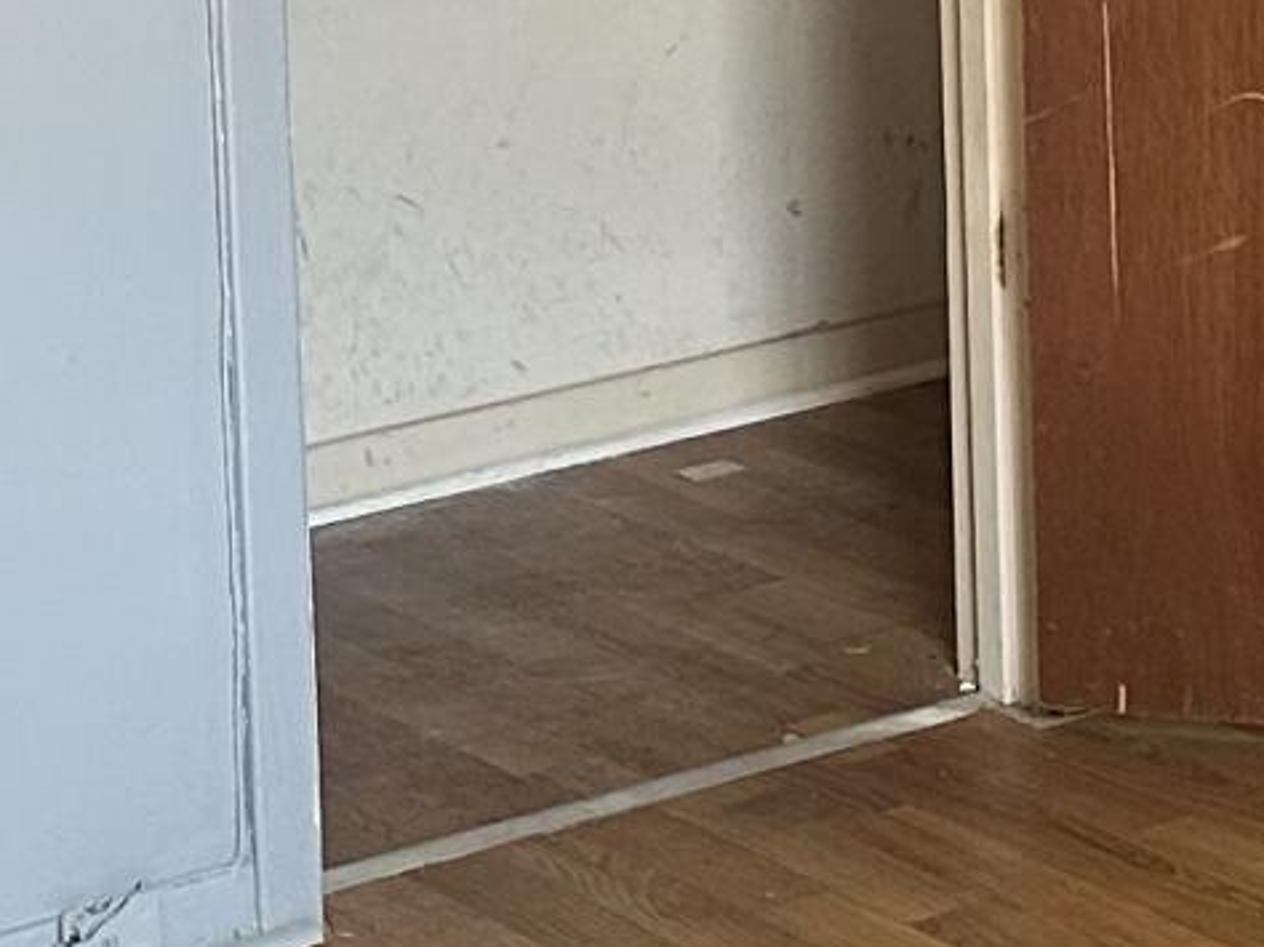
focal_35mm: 152
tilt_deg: -5.6
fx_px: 5547
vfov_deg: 9.5
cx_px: 1053
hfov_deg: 12.9
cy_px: -416
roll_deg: +1.2
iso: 200
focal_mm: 6.86
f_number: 1.78
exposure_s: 1/121
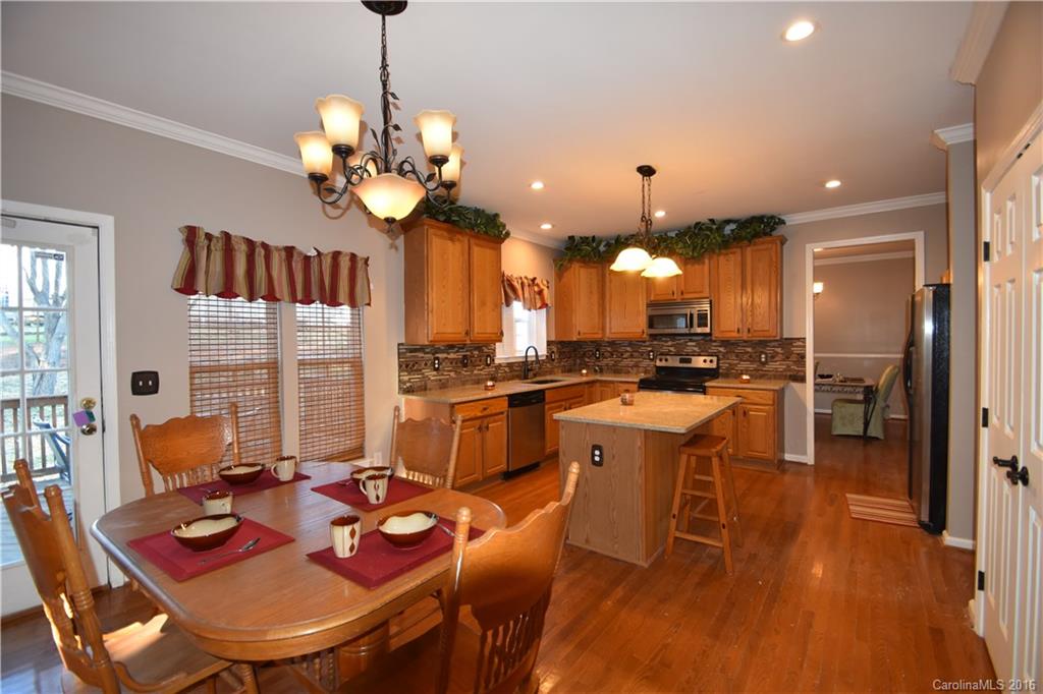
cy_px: 347
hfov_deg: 100.4
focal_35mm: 15
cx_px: 522
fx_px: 434
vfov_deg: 77.3
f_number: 3.5
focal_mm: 10
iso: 560
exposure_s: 1/60
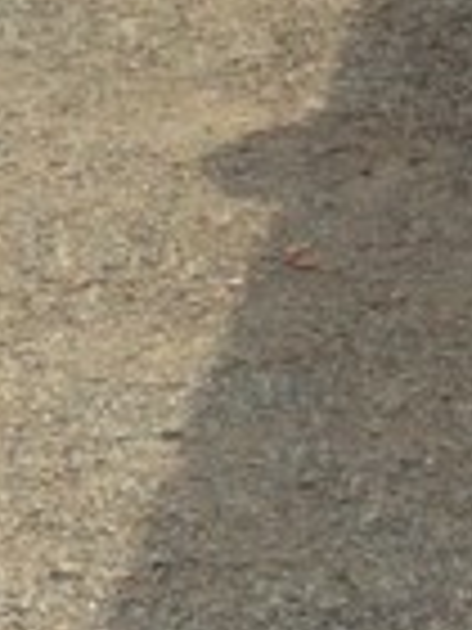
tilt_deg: -9.8
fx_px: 3309
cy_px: -292
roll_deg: -0.2
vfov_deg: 10.5
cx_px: 1124
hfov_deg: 7.6
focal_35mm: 182
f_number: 2.4
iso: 32
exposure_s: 1/1100
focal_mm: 3.3
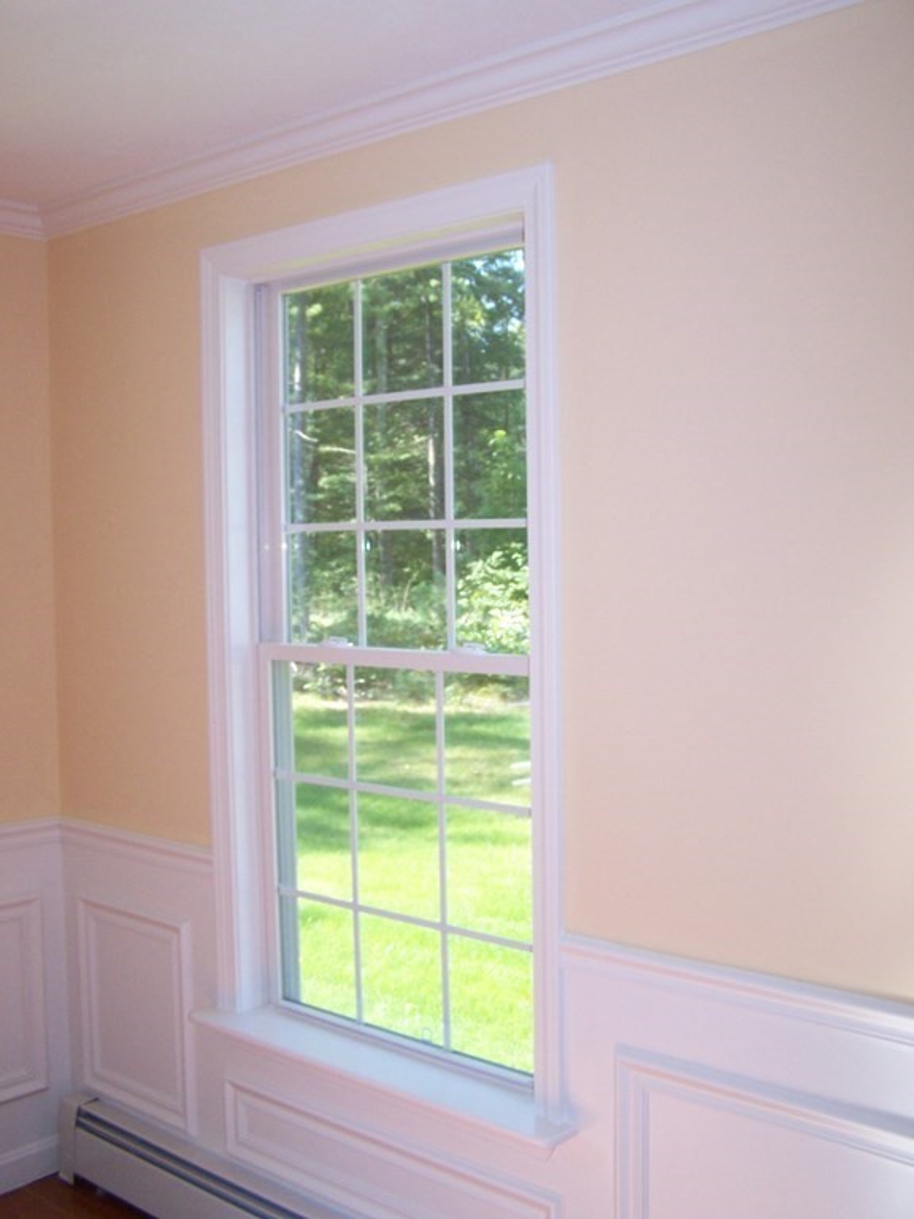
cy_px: 610
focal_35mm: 38
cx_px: 457
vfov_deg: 49.0
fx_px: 1338
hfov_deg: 37.7
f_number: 2.8
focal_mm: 6.3
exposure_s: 1/90
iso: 140
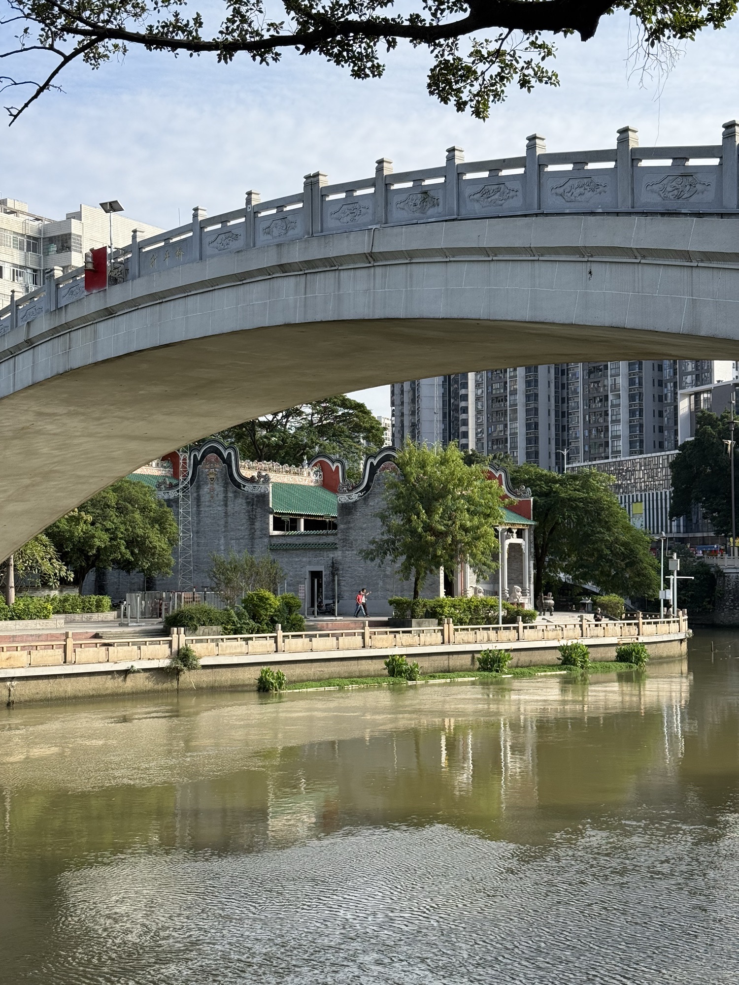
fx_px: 1366
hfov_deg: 30.3
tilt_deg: +3.7
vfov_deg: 39.7
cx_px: 370
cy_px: 492
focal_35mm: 48
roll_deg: +0.2
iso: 80
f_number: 1.78
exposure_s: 1/2415
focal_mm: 6.76
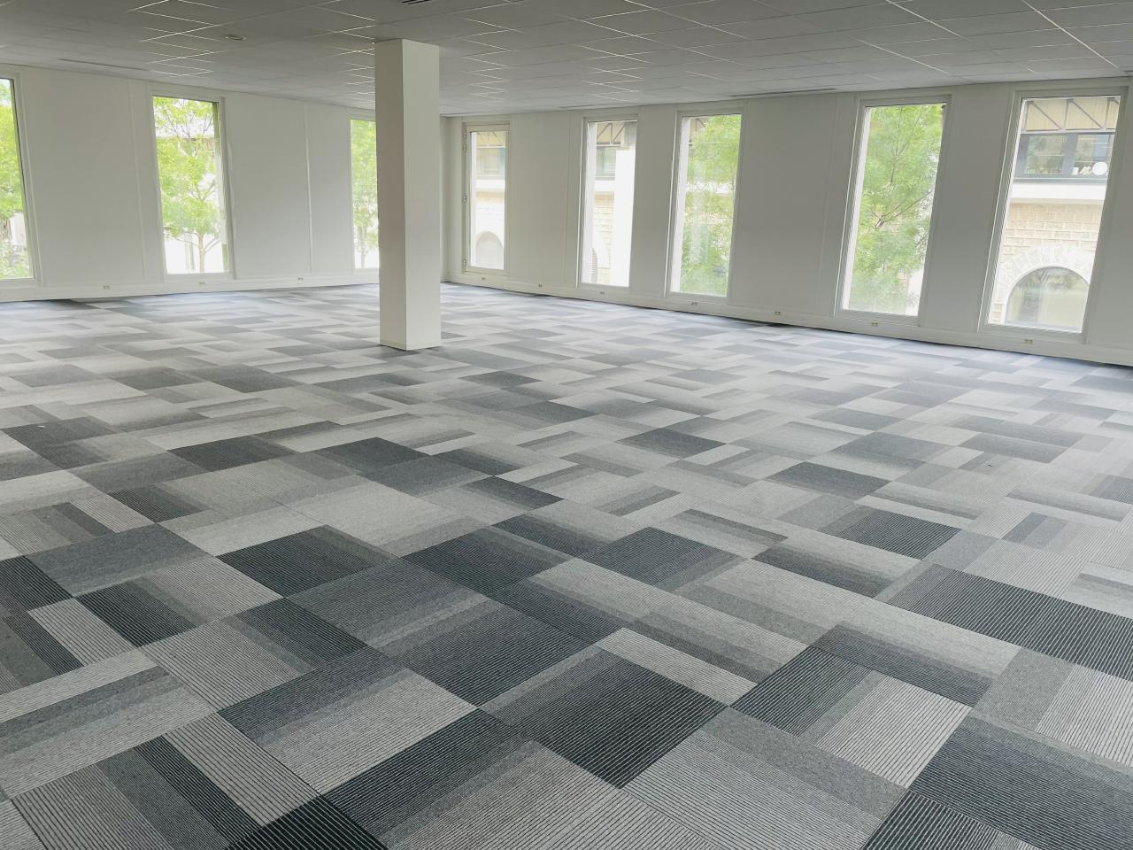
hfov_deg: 67.3
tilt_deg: -14.1
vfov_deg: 53.1
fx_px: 851
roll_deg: -2.2
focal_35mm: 26
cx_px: 566
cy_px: 425
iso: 50
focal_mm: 4.2
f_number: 1.6
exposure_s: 1/121
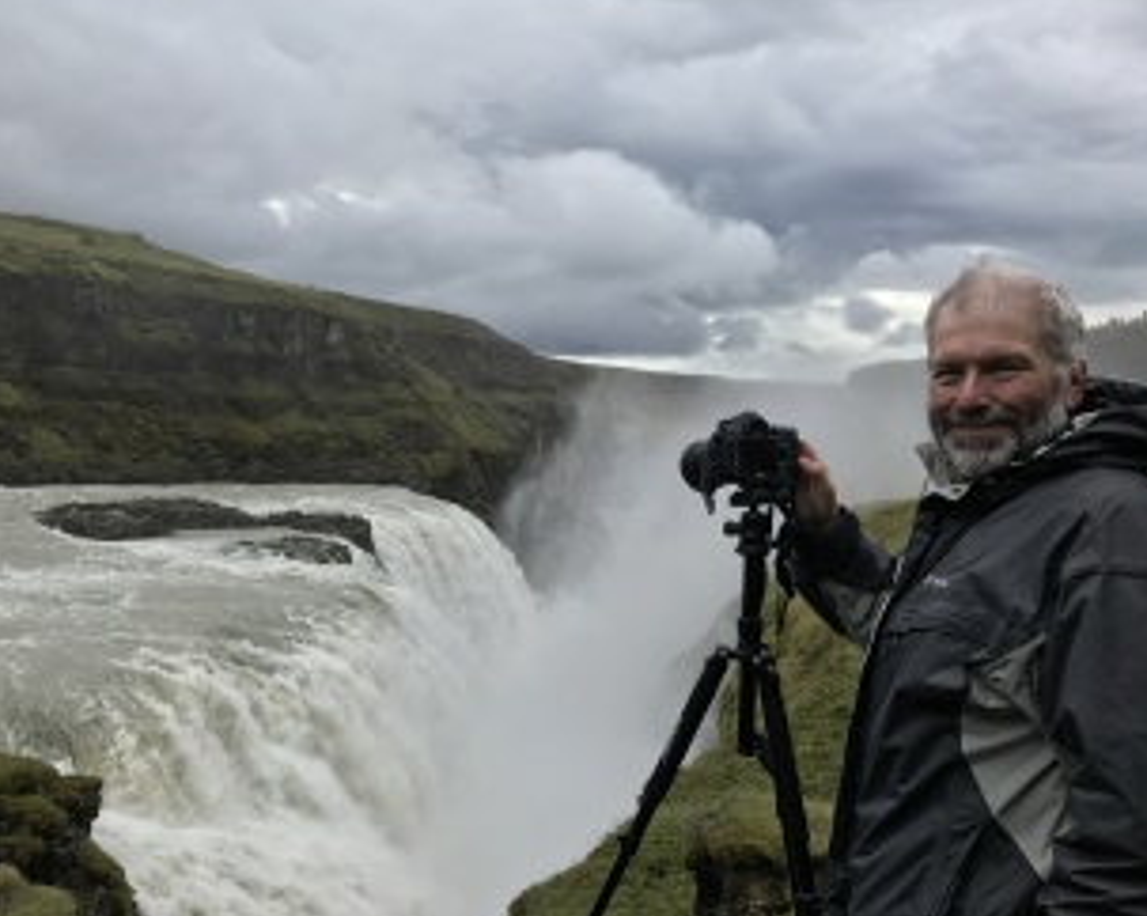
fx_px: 1120
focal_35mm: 33
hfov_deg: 54.1
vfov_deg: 44.5
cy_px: 435
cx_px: 492
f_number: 1.8
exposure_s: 1/870
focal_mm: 3.99
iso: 20
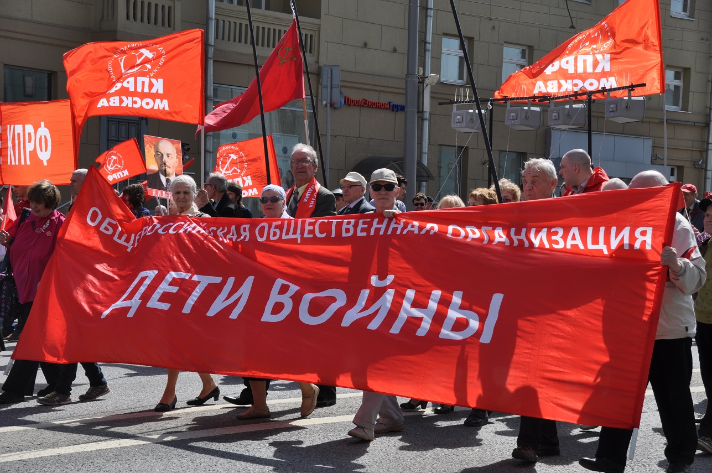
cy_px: 236
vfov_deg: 14.7
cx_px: 356
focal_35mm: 93
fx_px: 1837
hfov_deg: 21.9
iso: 200
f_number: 10
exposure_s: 1/400
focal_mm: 62
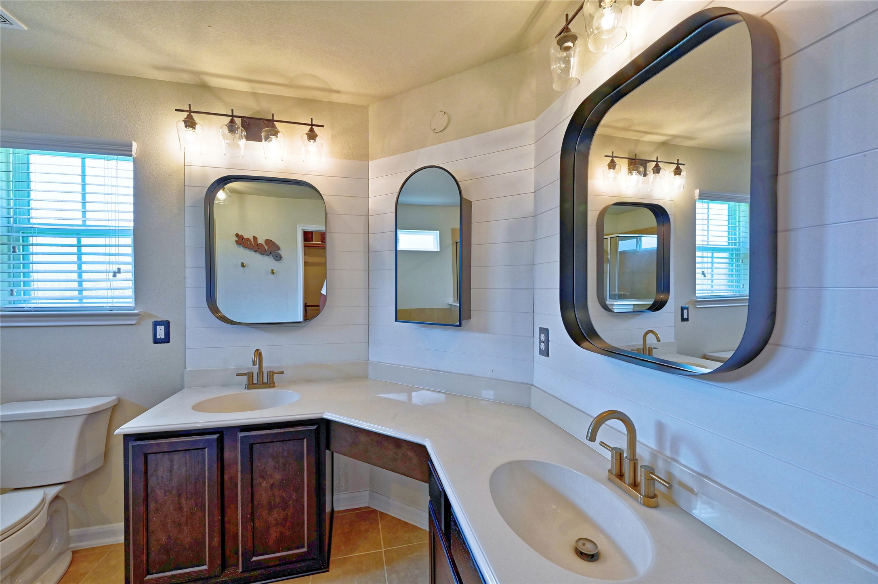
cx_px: 439
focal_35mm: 14
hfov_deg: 104.3
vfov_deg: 81.1
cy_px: 292
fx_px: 341
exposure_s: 1/20
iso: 400
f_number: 8
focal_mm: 14
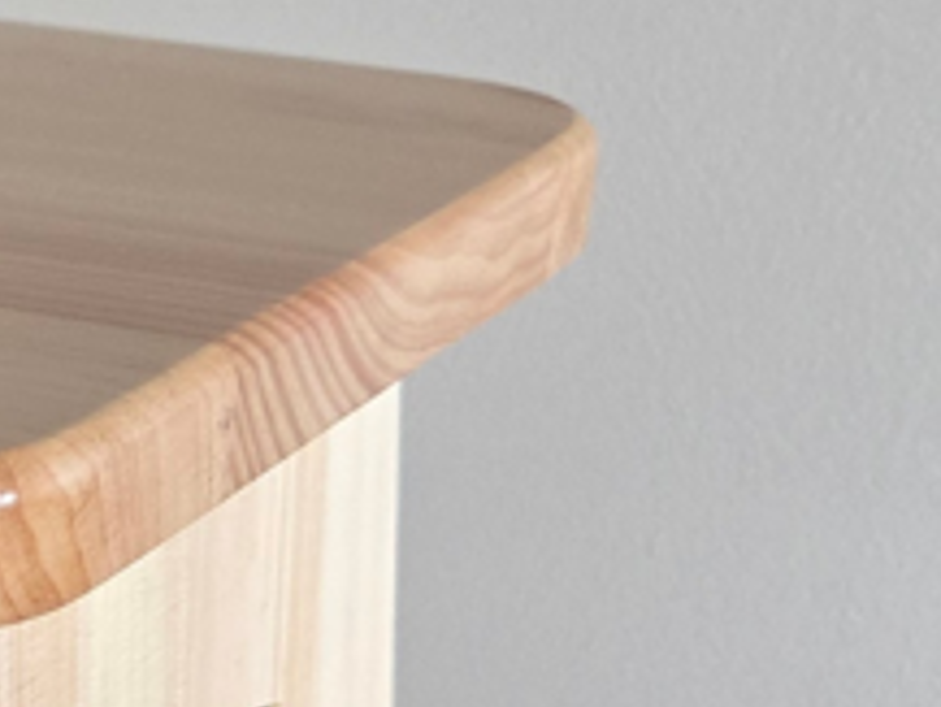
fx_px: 3454
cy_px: 785
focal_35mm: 127
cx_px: -633
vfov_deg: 11.5
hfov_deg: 14.1
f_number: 1.8
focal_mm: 5.4
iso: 320
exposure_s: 1/120
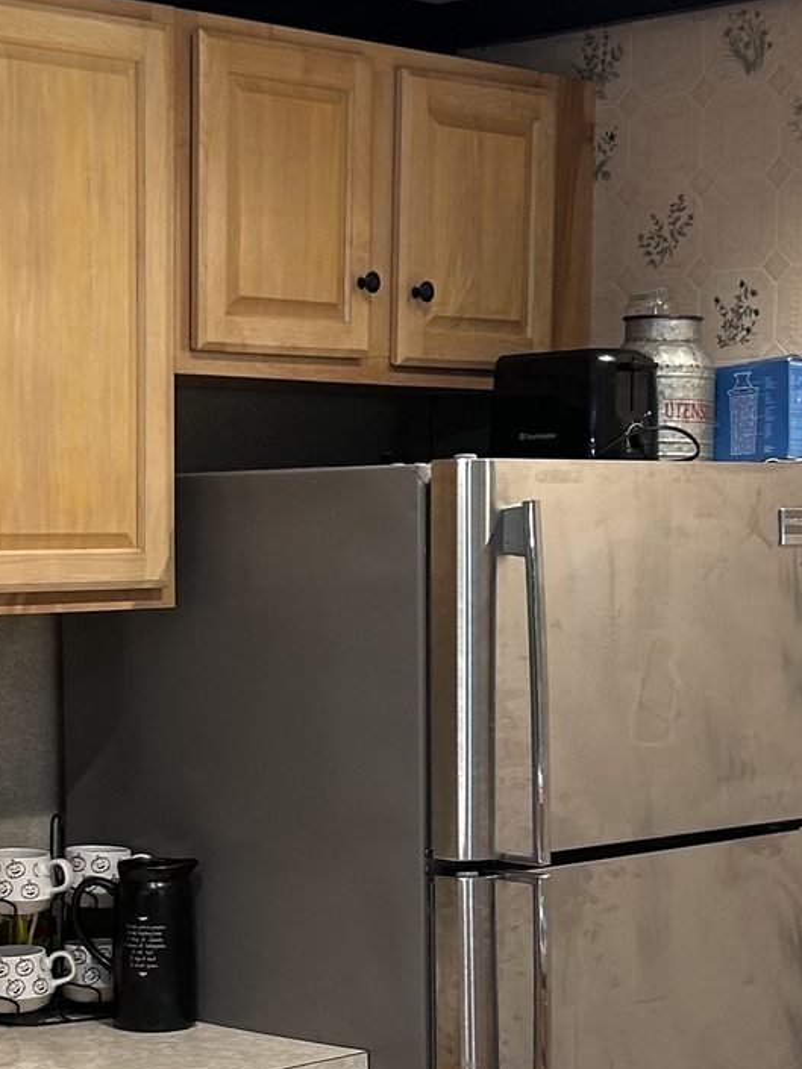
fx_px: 2625
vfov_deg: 22.9
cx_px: 208
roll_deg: +0.1
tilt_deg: -4.4
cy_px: 763
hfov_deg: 17.3
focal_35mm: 85
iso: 80
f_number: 1.5
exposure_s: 1/60
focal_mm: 5.7
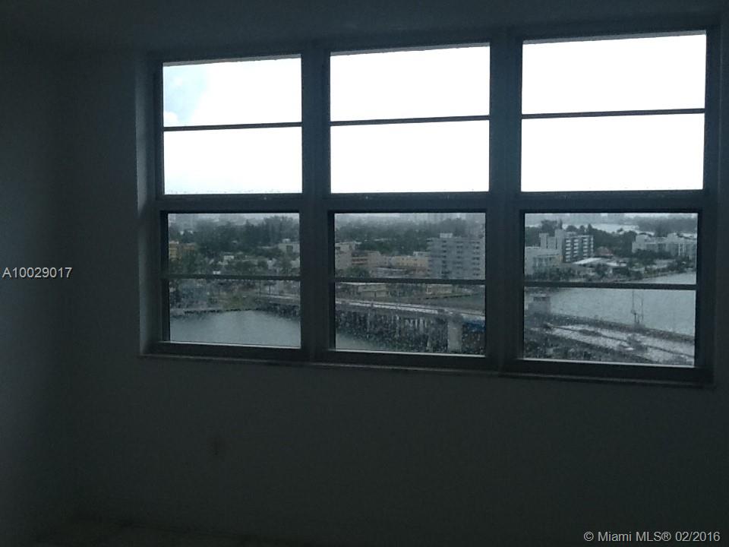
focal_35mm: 44
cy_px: 274
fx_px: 927
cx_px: 364
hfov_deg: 42.9
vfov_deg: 32.9
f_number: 2.4
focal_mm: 2.03
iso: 40
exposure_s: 1/461
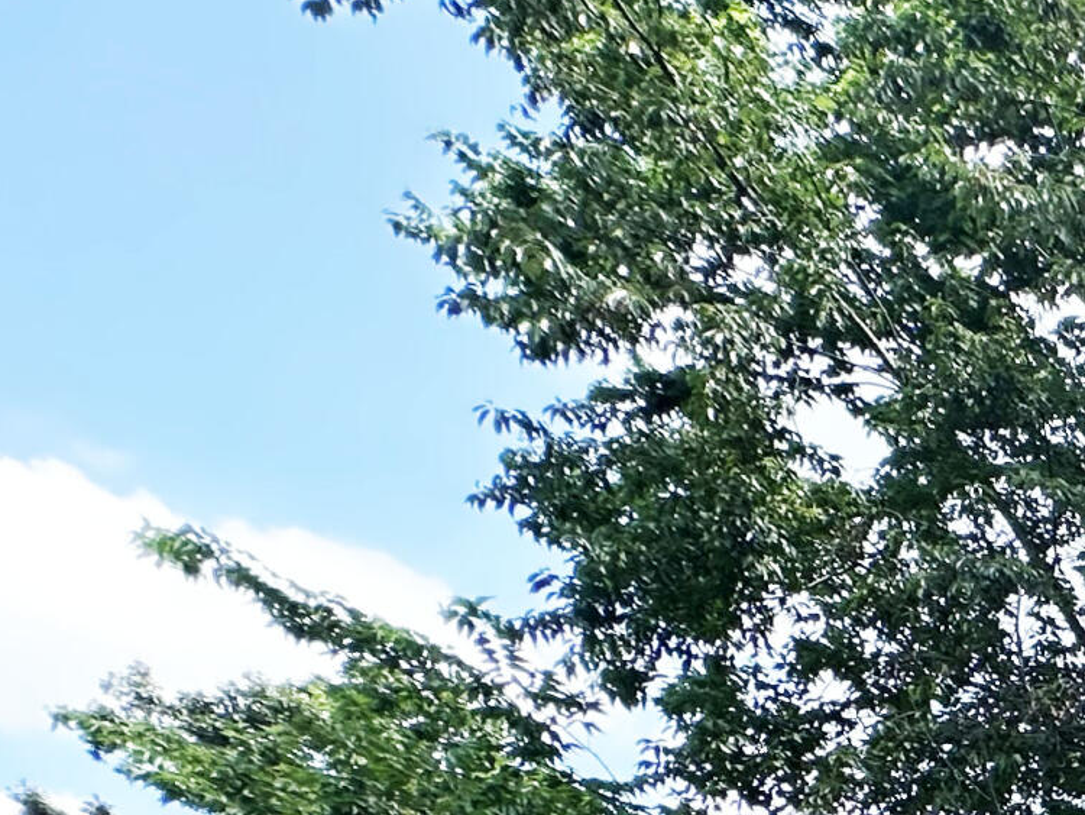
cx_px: 2156
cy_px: 1552
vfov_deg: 18.7
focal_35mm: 56
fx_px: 1756
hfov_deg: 19.5
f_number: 2.2
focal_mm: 2.22
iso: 40
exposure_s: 1/371
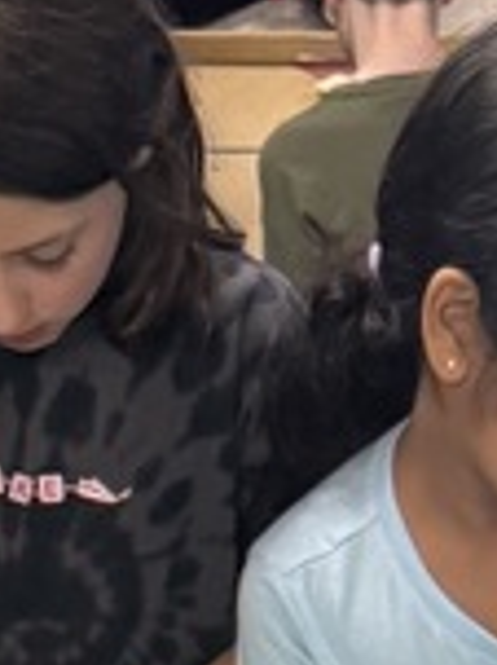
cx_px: 479
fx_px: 3125
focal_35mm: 163
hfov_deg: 9.0
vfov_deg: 9.4
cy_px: 2048
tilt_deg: -53.8
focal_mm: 6.76
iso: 200
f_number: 1.78
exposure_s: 1/60
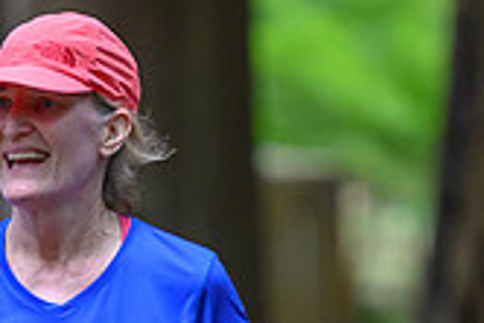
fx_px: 10186
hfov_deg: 2.7
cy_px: 395
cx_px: 80
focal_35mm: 757
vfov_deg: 1.8
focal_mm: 165
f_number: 2.8
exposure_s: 1/640
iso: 3600
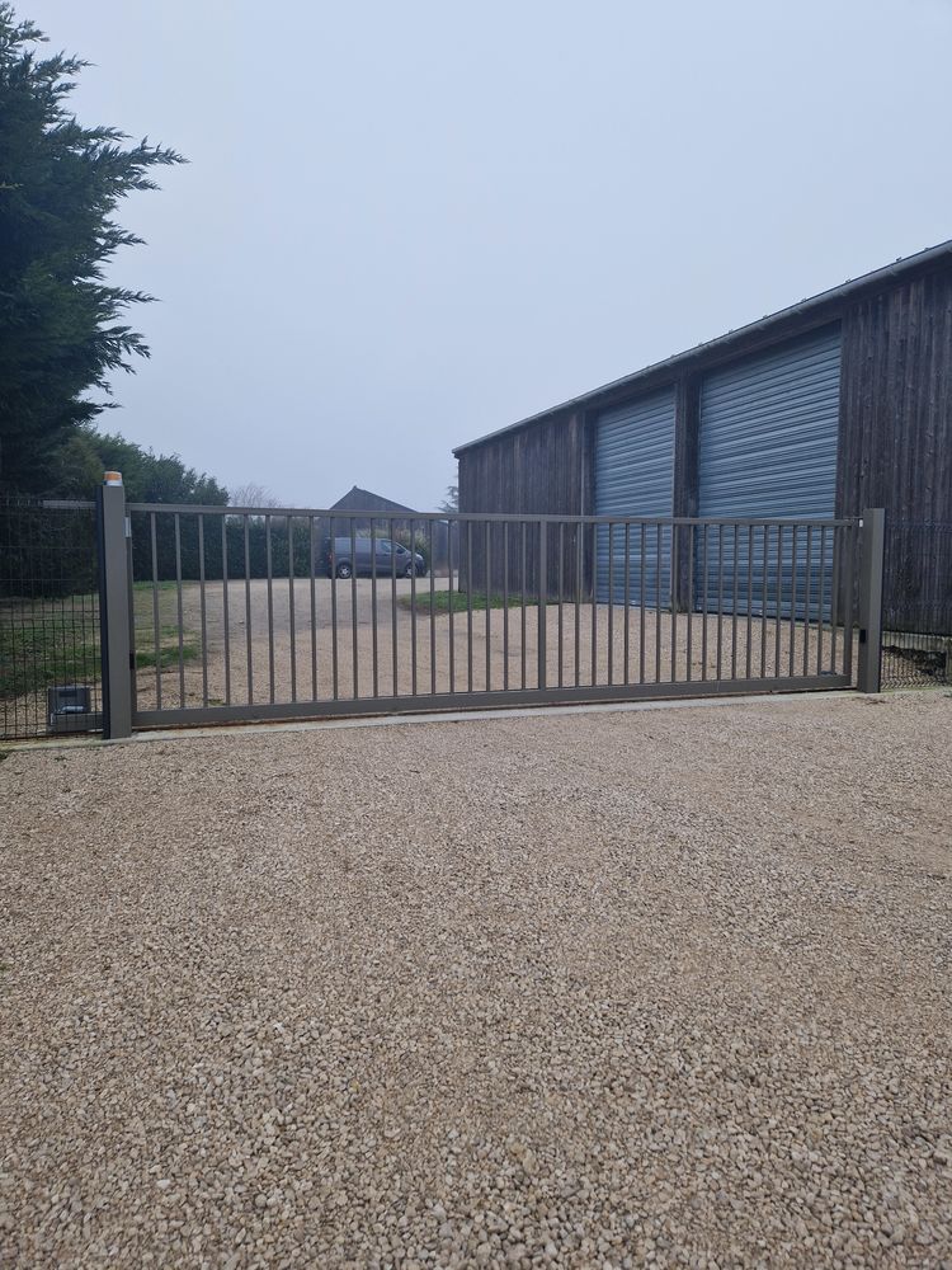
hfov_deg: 58.9
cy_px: 635
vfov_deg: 73.9
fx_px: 843
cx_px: 476
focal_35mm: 23
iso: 100
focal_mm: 5.4
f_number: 1.8
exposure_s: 1/180
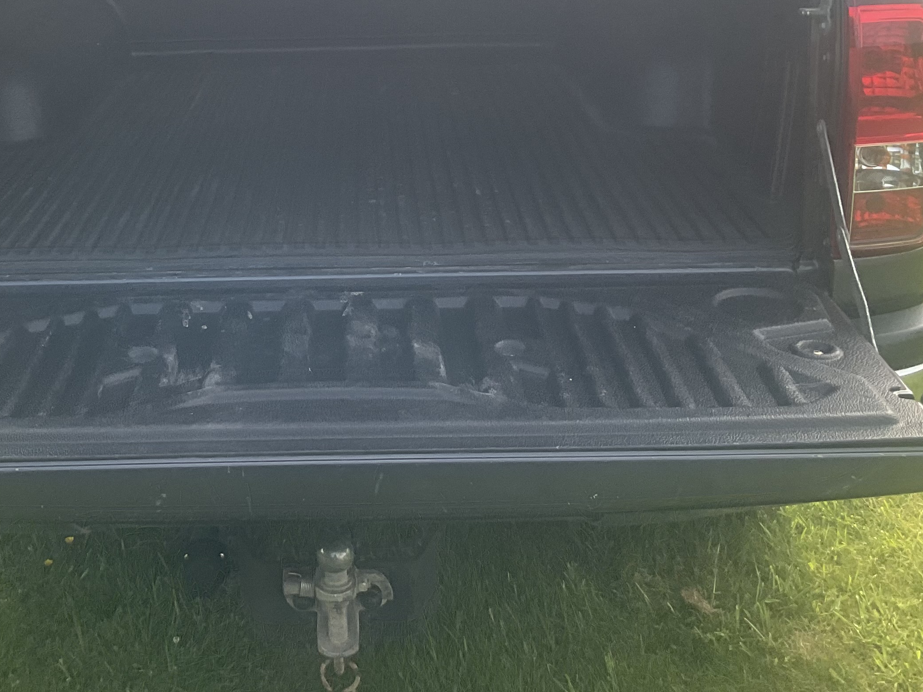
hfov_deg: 34.1
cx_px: 326
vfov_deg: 25.4
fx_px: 1493
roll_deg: +1.0
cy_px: 79
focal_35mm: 56
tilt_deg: -12.3
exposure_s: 1/524
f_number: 1.8
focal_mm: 3
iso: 16
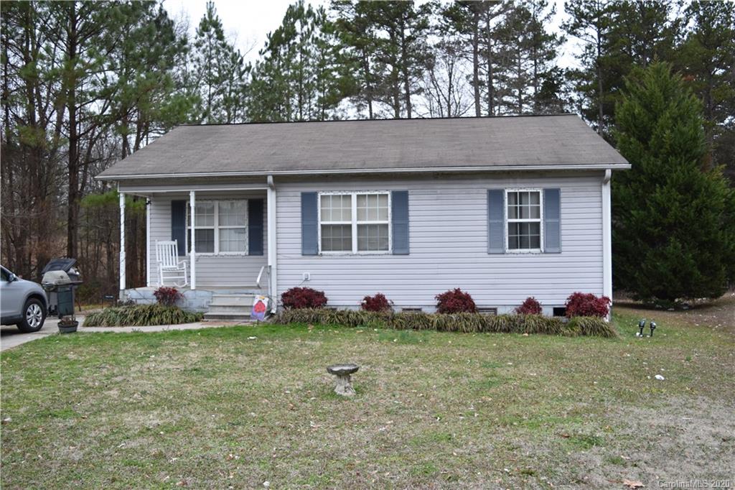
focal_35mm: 32
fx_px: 643
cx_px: 368
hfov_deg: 59.5
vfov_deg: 41.7
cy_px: 245
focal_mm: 21
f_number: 4.5
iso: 400
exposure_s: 1/100
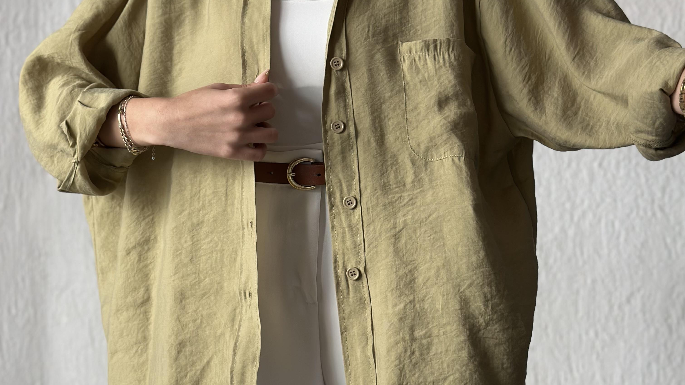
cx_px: 343
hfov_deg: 30.2
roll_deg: -0.1
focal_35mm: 70
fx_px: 1271
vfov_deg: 17.2
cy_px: 249
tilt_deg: +1.5
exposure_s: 1/121
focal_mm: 6.86
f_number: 1.78
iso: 64
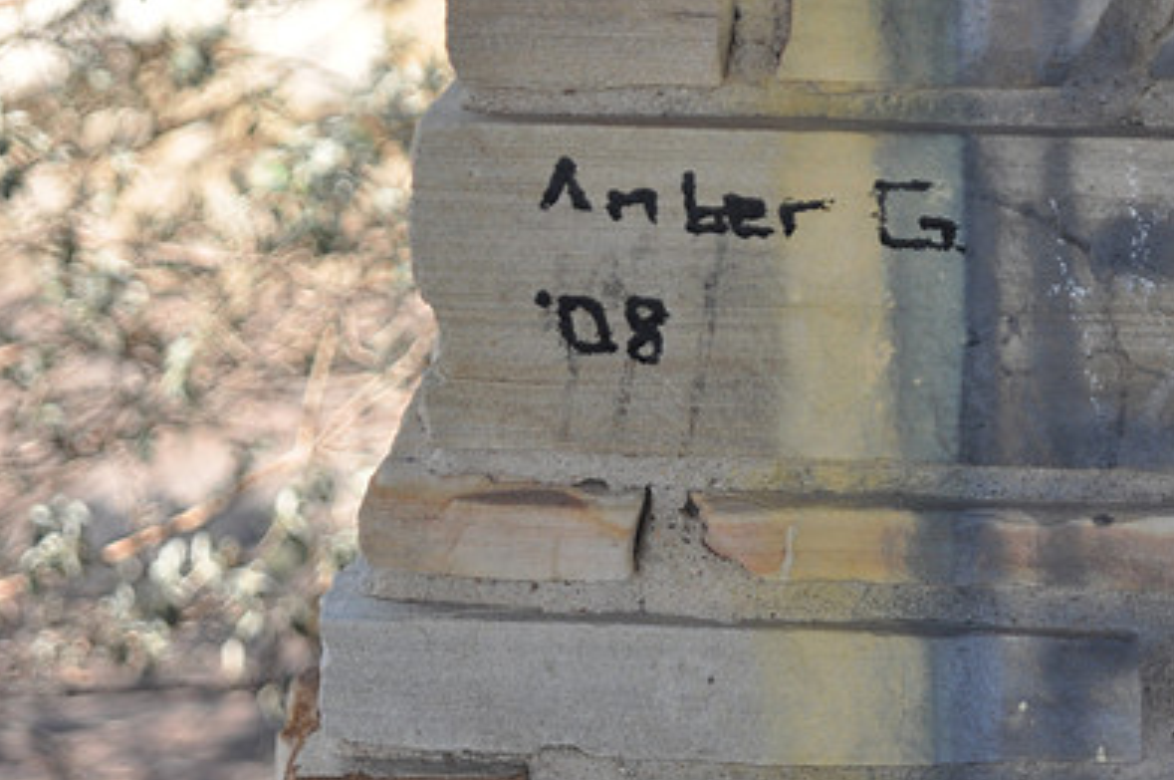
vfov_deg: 8.8
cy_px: 238
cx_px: 762
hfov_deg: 13.2
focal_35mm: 155
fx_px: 5048
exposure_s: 1/200
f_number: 2.8
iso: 360
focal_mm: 70
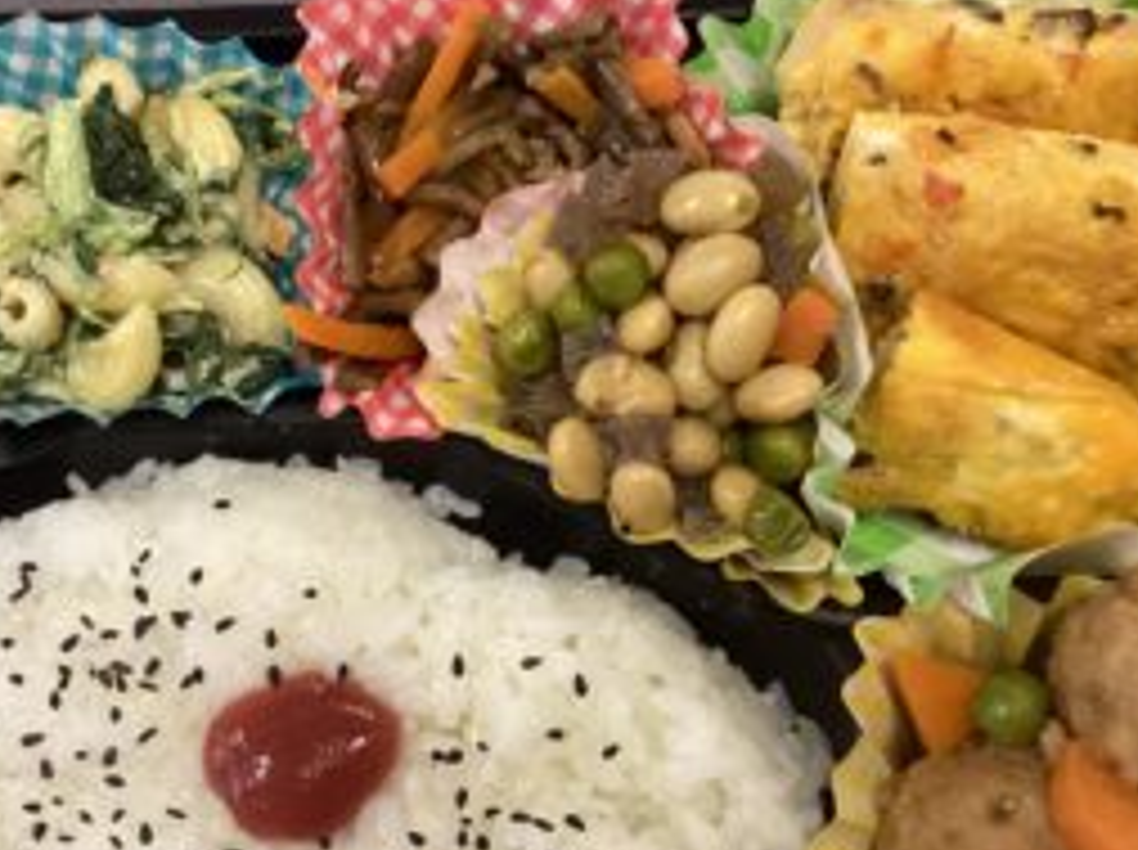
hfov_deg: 41.3
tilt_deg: -76.7
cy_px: 474
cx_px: 542
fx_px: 1510
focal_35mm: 46
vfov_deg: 31.4
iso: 200
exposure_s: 1/60
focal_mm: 3.3
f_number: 2.4
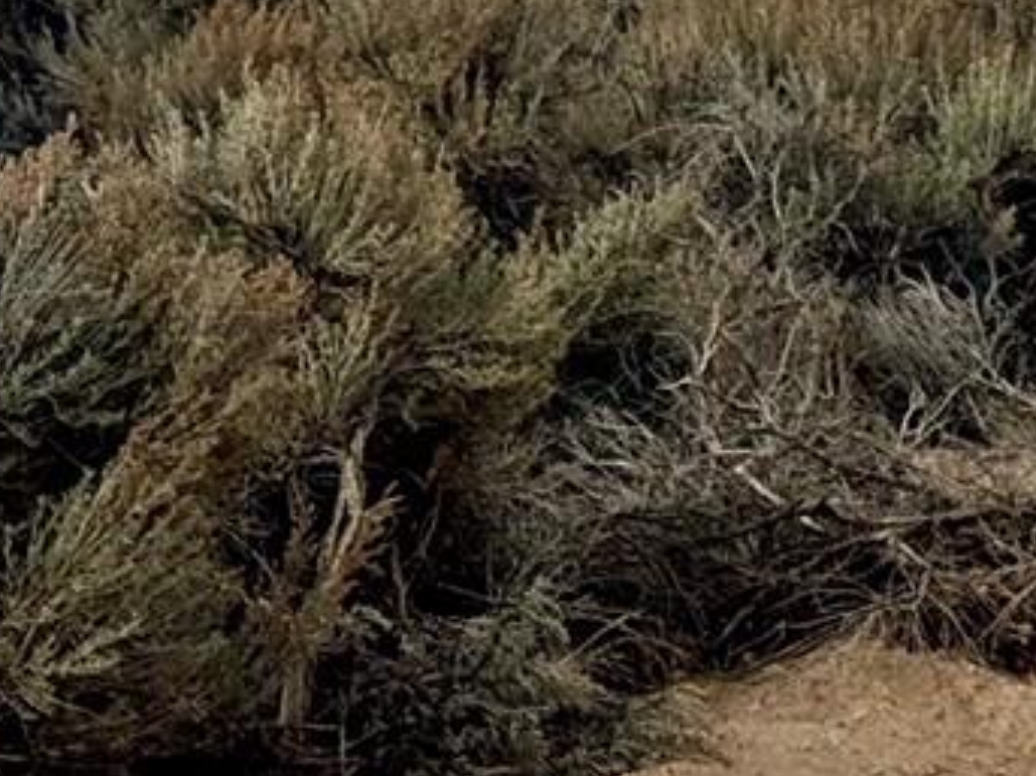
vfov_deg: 6.4
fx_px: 6702
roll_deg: -1.1
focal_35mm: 224
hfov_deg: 8.3
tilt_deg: +1.1
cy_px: -764
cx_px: 2274
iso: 64
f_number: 1.78
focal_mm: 6.76
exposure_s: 1/7937
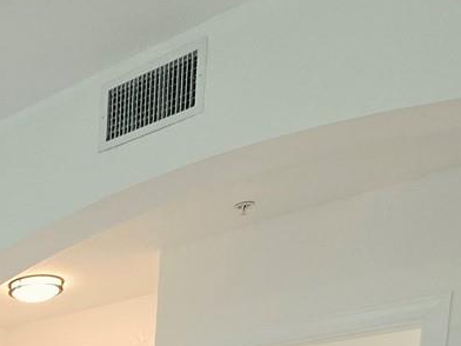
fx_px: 706
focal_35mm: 53
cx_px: -191
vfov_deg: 19.5
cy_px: 644
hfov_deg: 27.6
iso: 200
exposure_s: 1/60
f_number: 2.2
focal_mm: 2.2
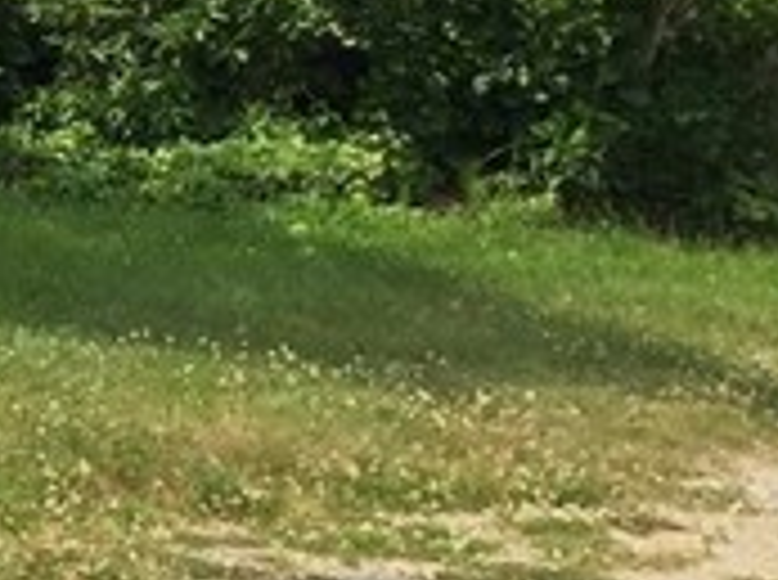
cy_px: -202
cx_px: -1102
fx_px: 3858
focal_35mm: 172
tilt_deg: +0.6
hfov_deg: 10.0
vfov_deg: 8.5
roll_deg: -2.3
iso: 32
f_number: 2.2
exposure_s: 1/1721
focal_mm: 4.15
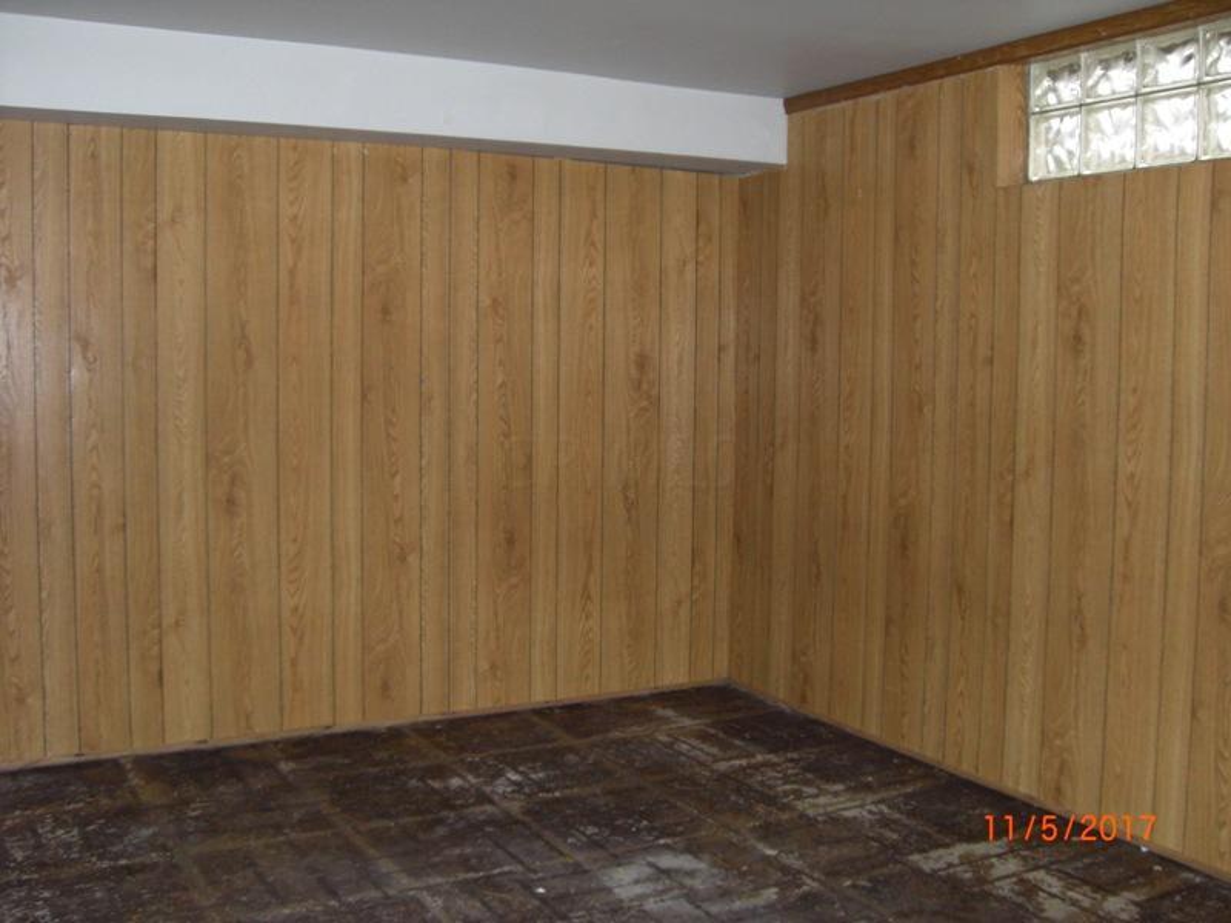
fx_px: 1351
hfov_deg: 49.0
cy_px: 462
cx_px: 616
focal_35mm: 38
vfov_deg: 37.7
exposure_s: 1/60
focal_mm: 6.2
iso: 200
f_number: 2.7
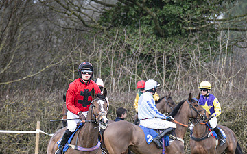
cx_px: 169
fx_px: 5594
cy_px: 156
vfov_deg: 1.6
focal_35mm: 831
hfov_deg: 2.5
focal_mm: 200
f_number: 4
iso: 200
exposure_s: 1/500
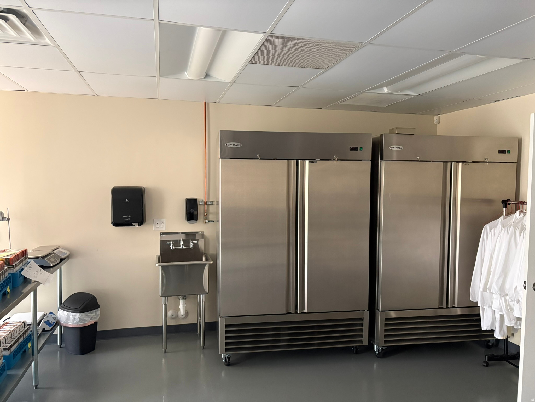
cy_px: 201
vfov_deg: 53.1
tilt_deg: -3.1
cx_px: 268
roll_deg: +0.4
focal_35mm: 26
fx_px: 402
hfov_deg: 67.3
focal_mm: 5.96
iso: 500
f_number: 1.6
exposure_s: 1/59
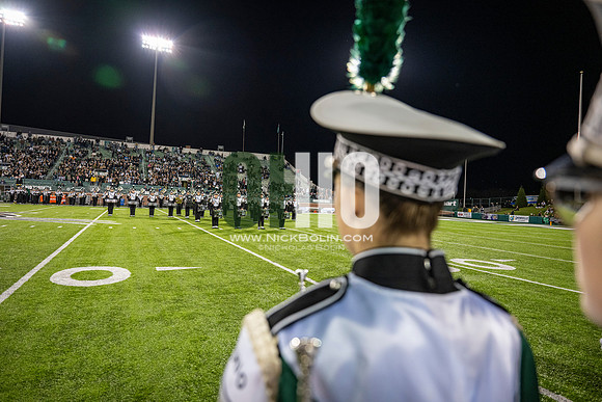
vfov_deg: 53.2
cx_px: 301
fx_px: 401
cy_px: 201
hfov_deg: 73.7
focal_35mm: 24
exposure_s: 1/500
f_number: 3.2
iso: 1250
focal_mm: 24
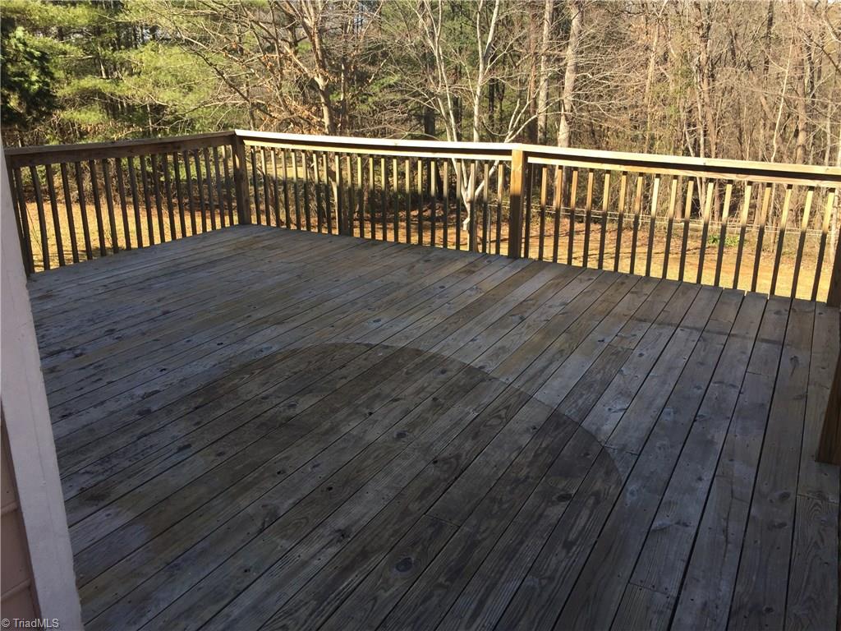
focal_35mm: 29
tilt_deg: -16.2
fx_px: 705
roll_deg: -1.1
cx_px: 420
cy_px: 316
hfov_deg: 61.7
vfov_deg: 48.2
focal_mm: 4.15
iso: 32
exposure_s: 1/482
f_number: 2.2
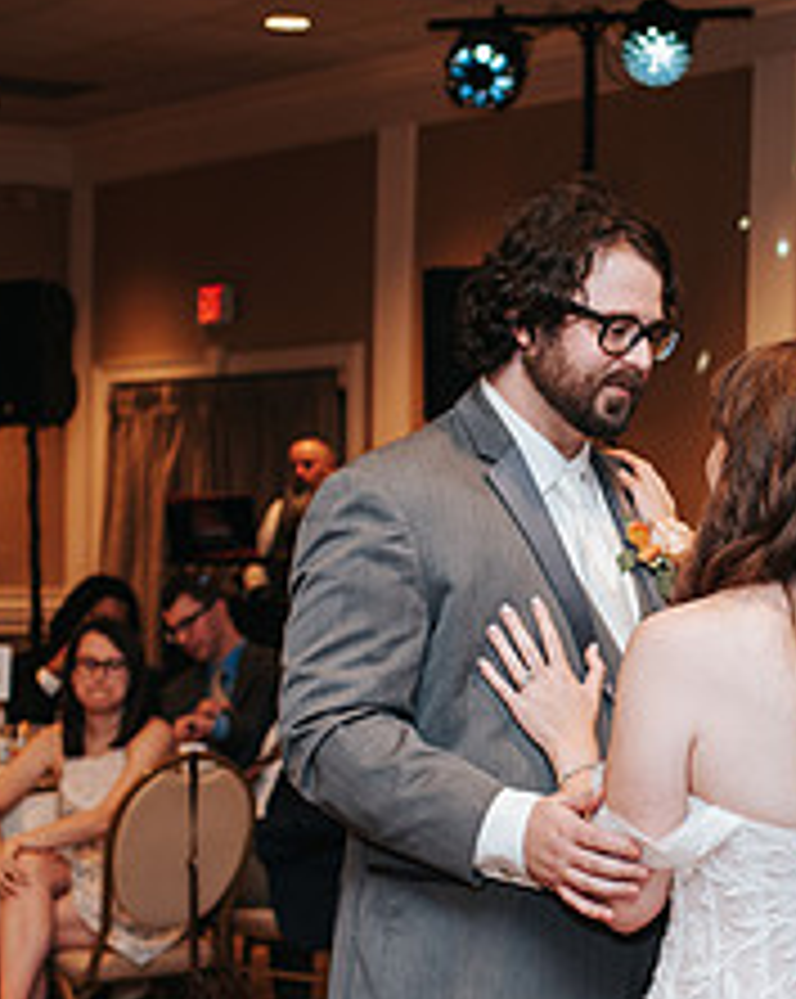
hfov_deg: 15.3
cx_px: 648
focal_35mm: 100
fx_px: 2951
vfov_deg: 19.2
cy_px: 652
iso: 1000
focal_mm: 35
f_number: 2.8
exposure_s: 1/160
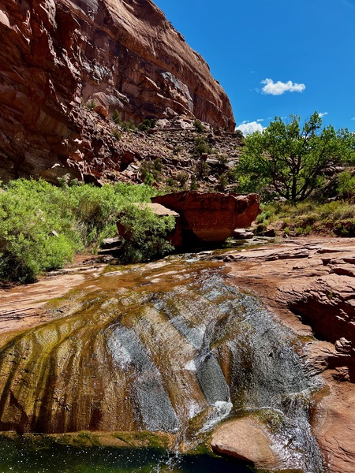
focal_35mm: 26
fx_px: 356
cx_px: 178
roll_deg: +0.0
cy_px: 236
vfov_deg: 67.3
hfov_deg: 53.1
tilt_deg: -4.1
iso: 50
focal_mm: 5.7
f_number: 1.5
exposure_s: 1/3257
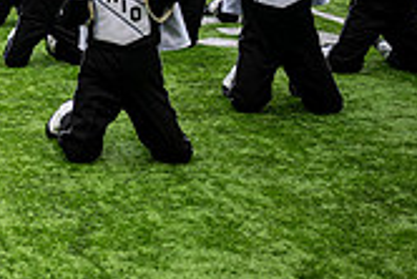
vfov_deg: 15.9
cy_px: -26
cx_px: -254
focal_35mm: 84
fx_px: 974
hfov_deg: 20.0
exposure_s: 1/500
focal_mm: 24
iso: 100
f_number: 2.8
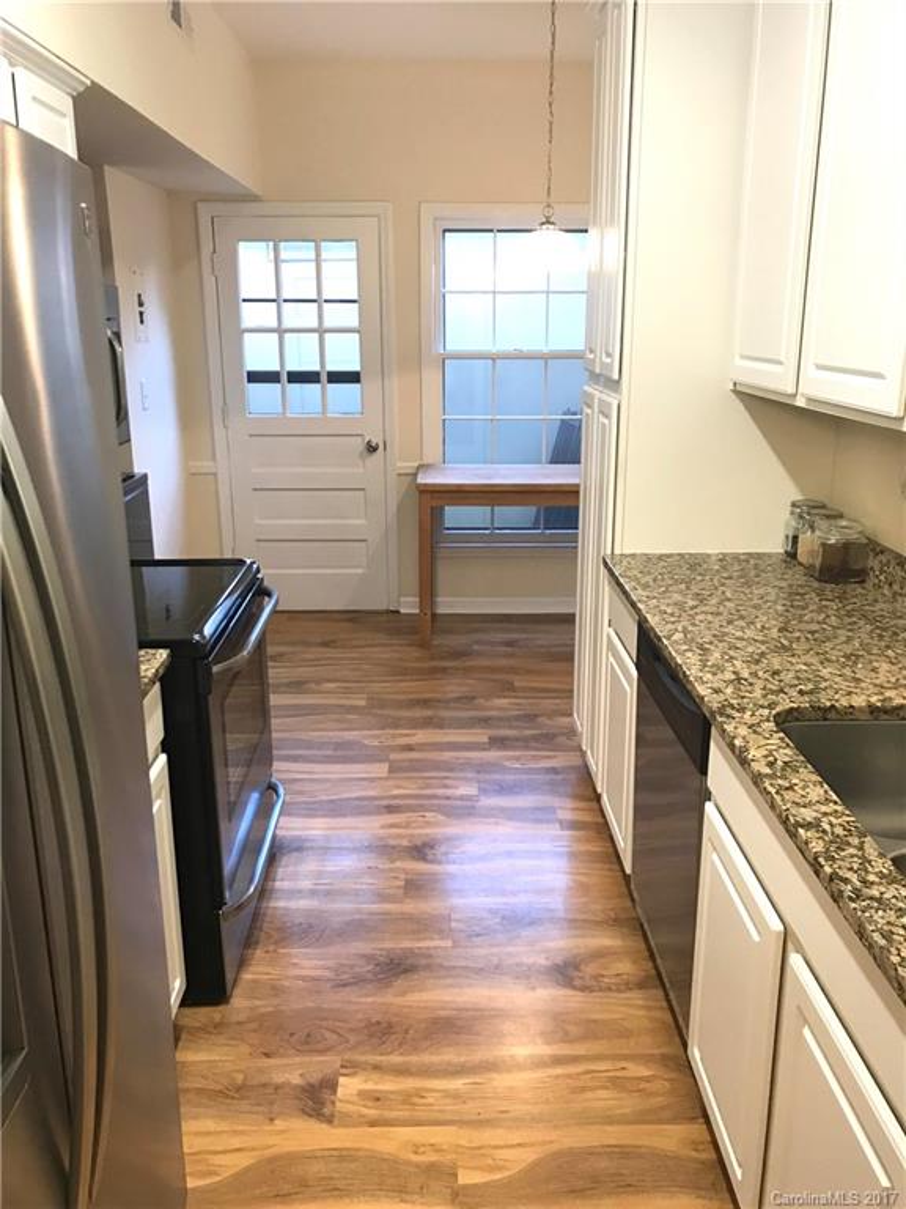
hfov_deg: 49.7
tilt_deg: -14.5
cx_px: 453
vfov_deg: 63.4
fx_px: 977
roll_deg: +0.6
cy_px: 604
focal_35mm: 28
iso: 40
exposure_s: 1/30
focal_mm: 3.99
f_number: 1.8
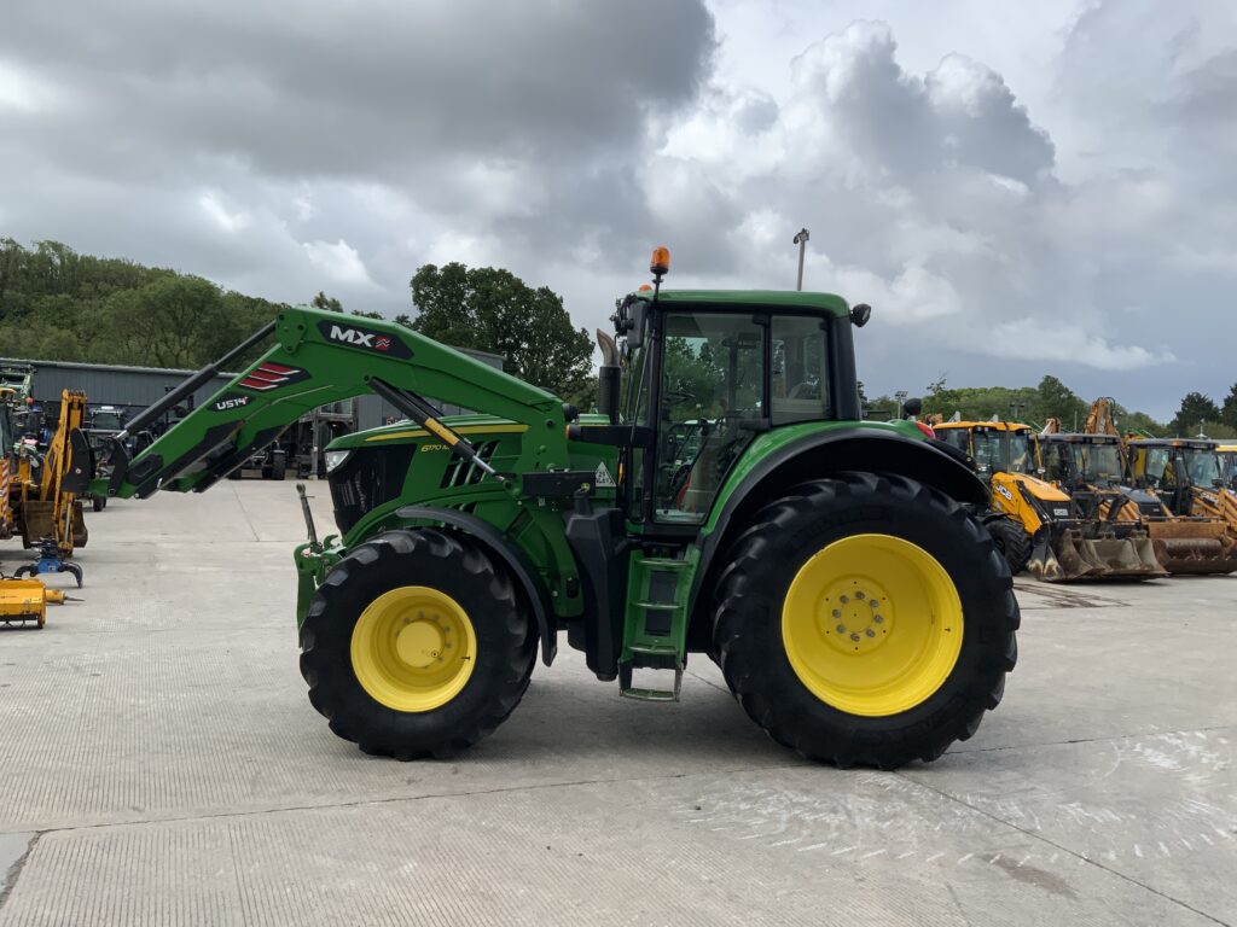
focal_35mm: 29
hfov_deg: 61.7
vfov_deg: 48.2
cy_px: 464
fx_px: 1036
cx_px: 618
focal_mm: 3
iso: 16
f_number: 1.8
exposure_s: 1/1730
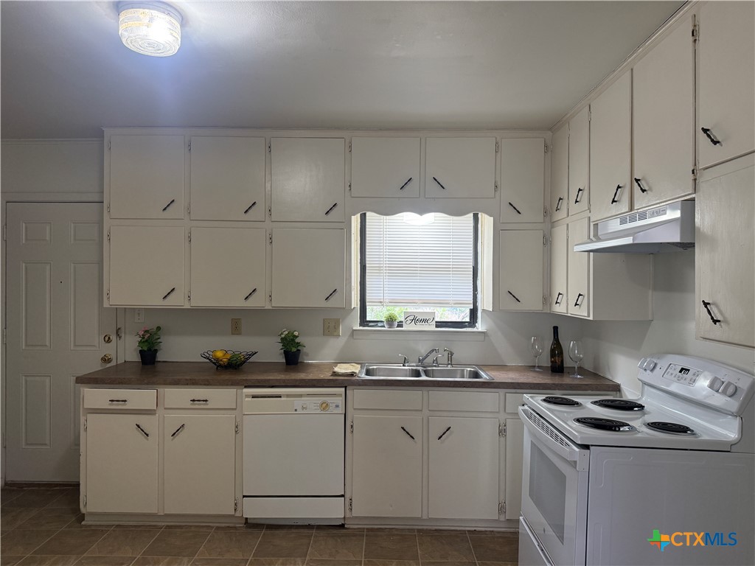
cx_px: 378
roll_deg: -0.7
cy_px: 283
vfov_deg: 56.8
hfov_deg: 71.6
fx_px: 523
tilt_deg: -0.7
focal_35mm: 24
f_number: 1.78
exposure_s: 1/120
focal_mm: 6.76
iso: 200
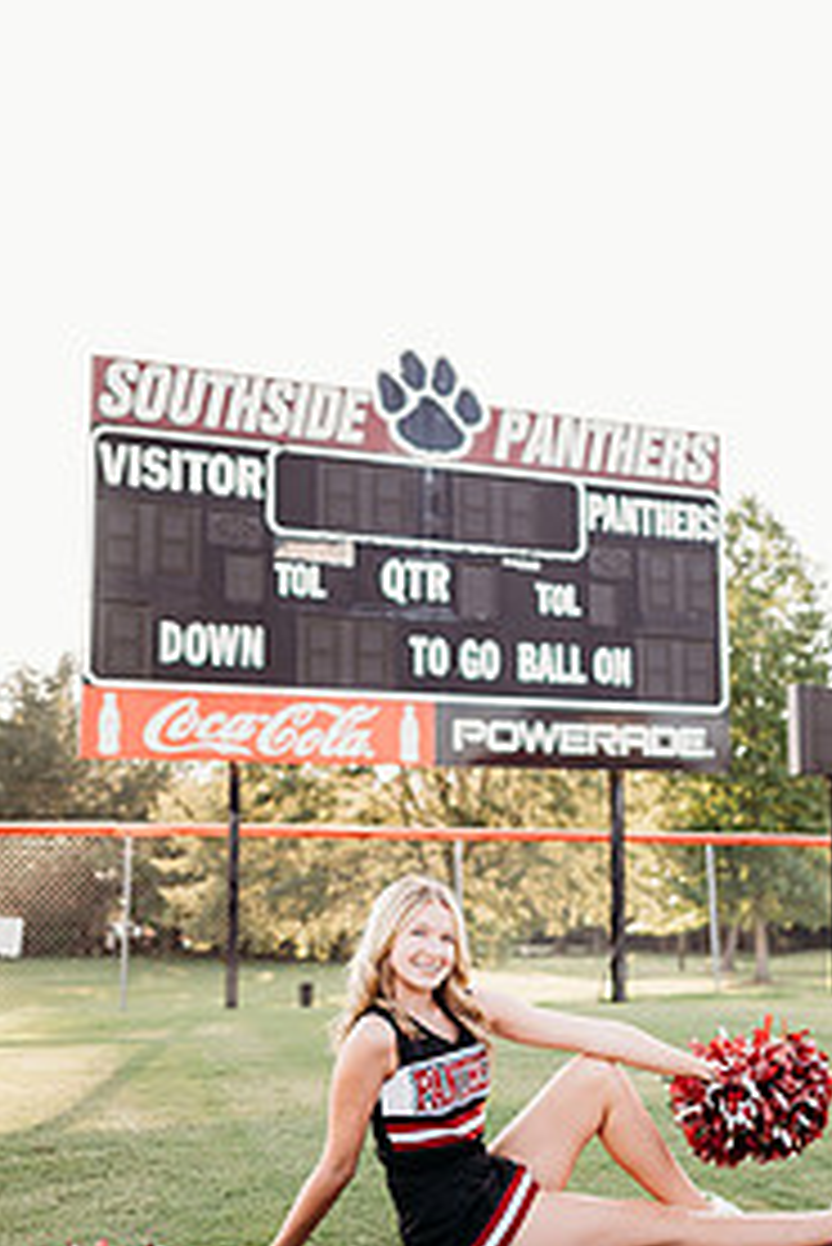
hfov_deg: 33.8
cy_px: 760
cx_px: 589
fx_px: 1350
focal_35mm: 39
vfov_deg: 49.2
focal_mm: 24
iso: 125
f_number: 2
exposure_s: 1/500
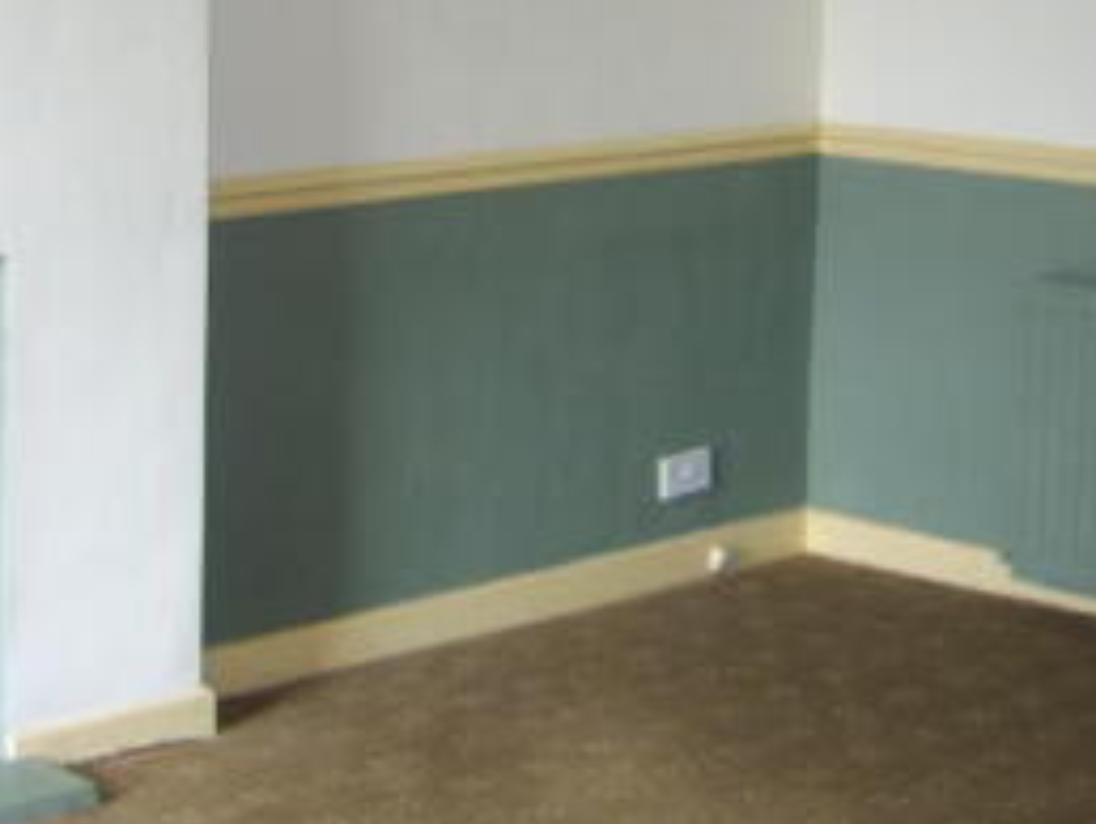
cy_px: -2
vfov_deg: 20.4
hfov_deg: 26.9
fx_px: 2218
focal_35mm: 70
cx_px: 142
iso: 71
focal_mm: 8.13
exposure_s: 1/30
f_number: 2.7
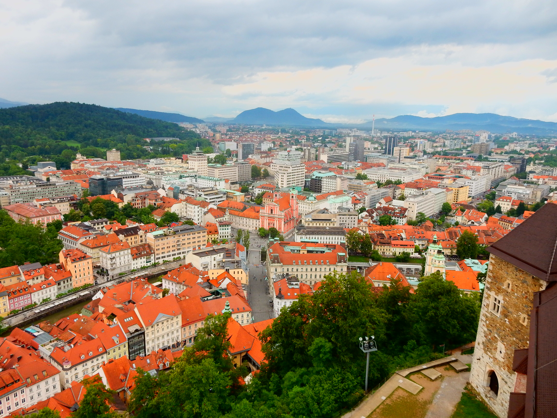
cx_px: 278
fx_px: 402
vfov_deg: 54.9
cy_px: 209
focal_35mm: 25
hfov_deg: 69.4
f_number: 3.7
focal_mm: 4.5
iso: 125
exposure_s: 1/200
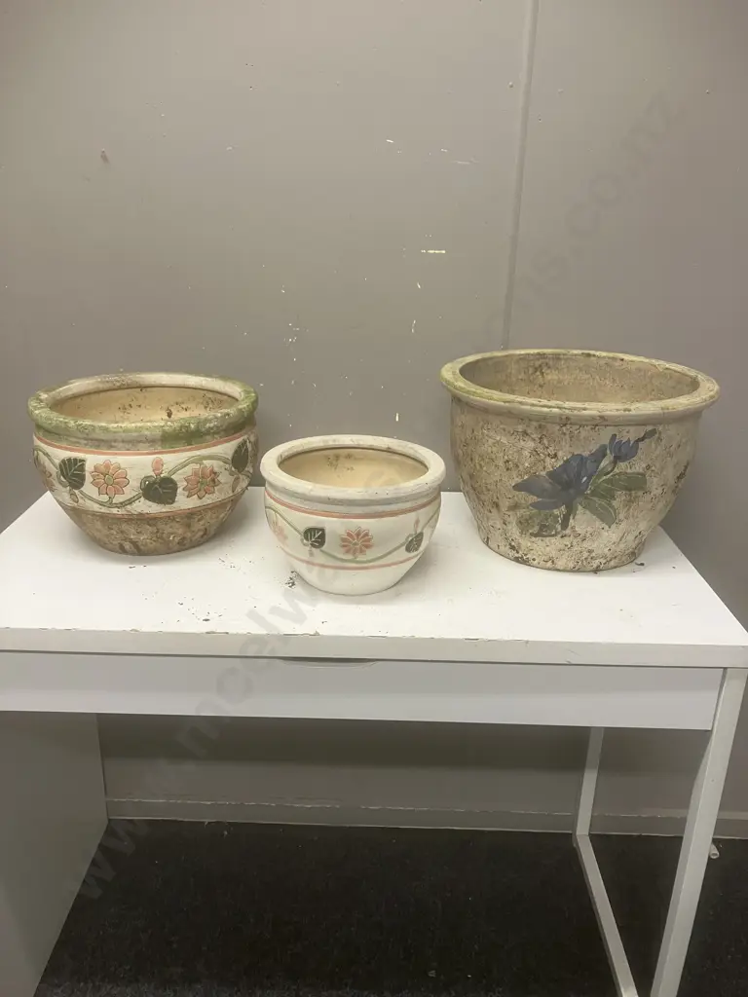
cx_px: 374
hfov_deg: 49.7
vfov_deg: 63.4
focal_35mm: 28
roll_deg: -2.0
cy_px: 498
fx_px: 807
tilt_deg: -18.2
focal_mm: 3.99
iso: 80
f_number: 1.8
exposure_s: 1/50
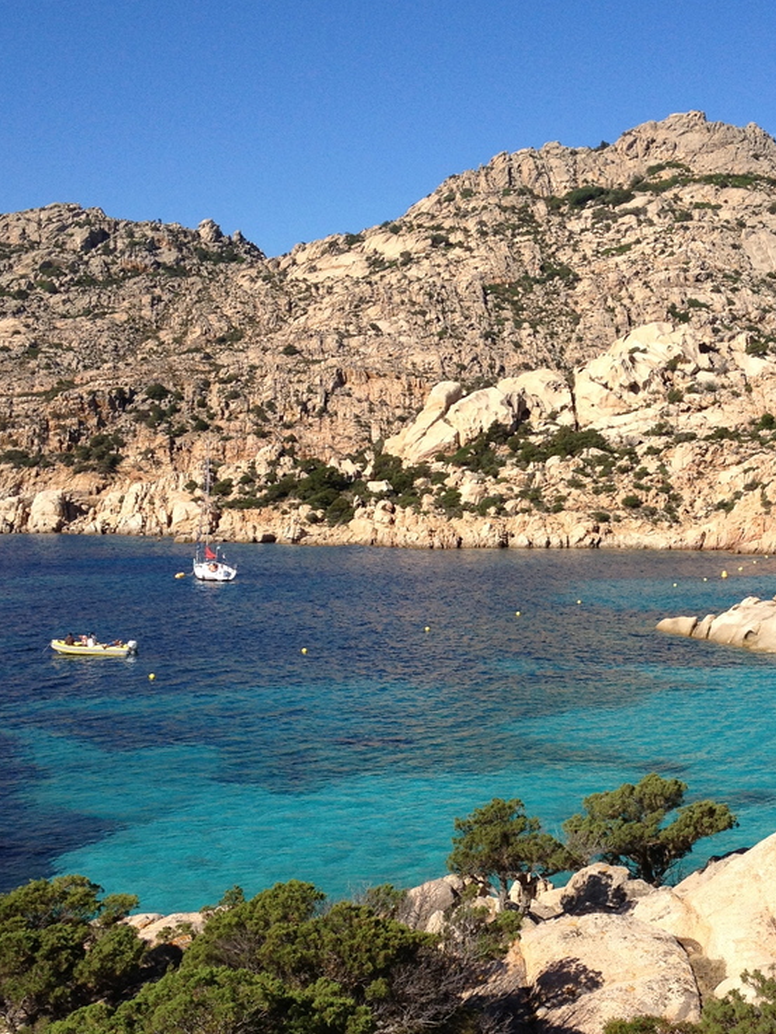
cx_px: 553
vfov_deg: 33.6
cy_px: 657
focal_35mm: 57
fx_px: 1703
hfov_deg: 25.4
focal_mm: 4.28
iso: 64
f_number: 2.4
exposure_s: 1/1972
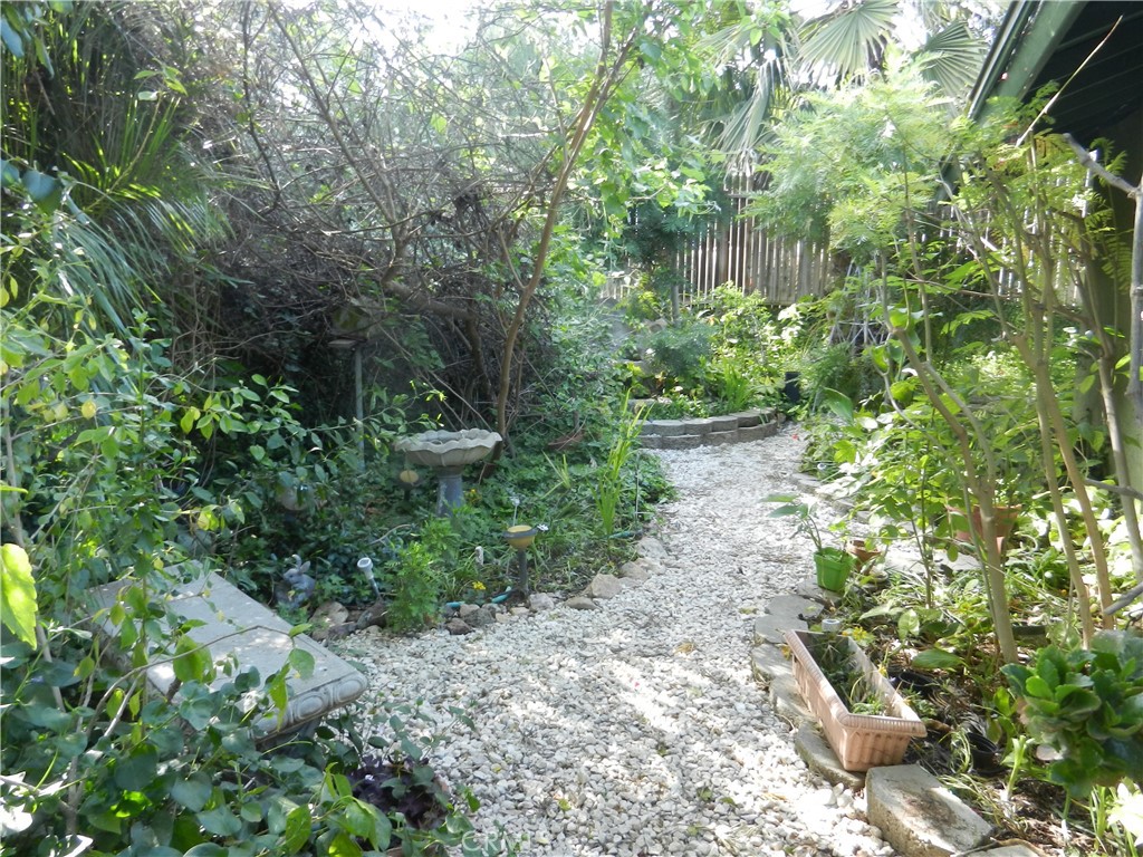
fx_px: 825
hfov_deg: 69.4
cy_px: 428
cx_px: 572
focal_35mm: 25
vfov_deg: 54.9
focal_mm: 4.5
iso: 160
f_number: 3.5
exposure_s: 1/30
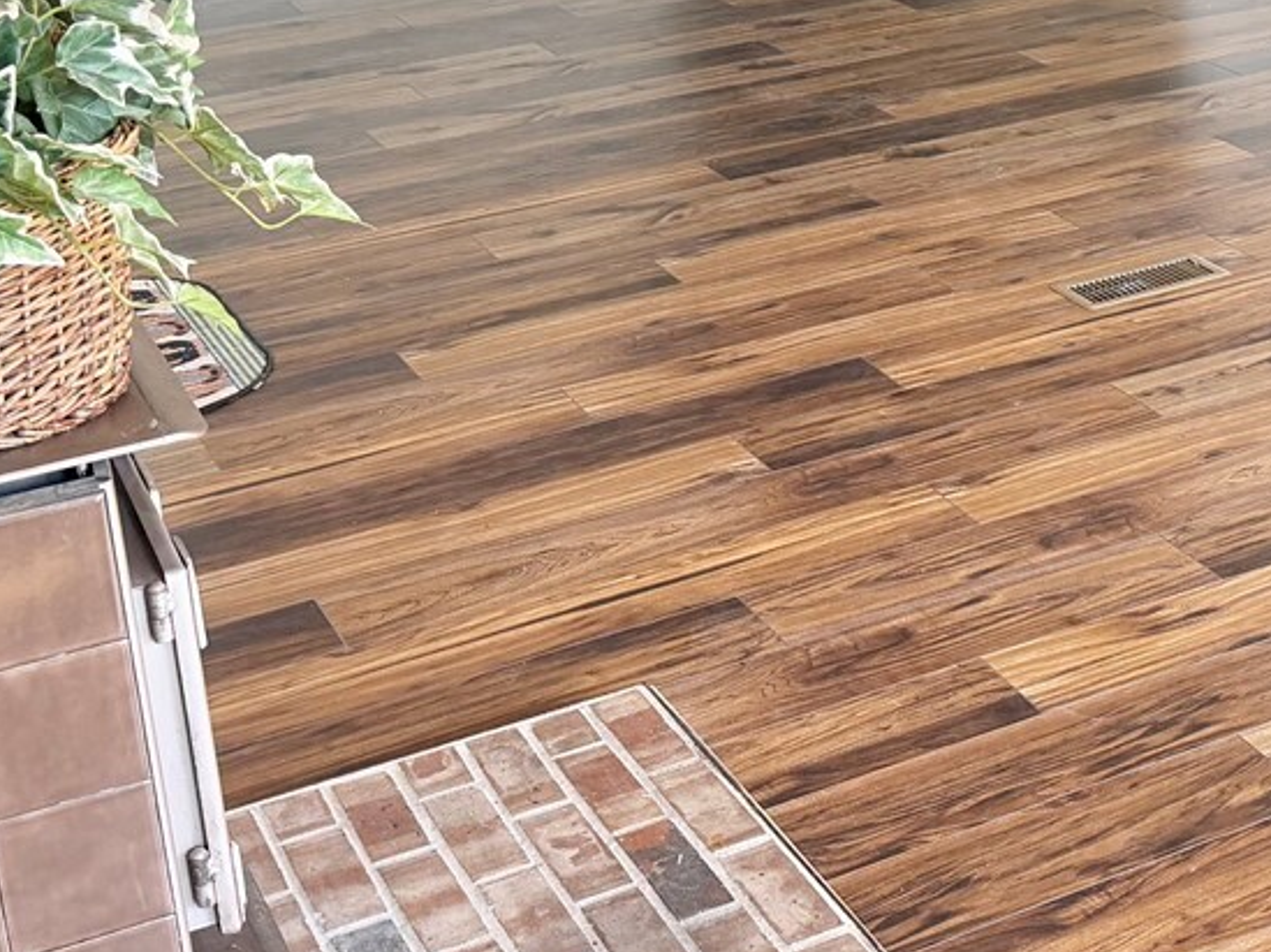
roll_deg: +2.2
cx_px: 1137
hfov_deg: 26.9
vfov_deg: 20.6
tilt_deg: -15.3
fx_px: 2569
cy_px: 107
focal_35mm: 70
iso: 125
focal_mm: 6.76
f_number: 1.78
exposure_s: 1/121
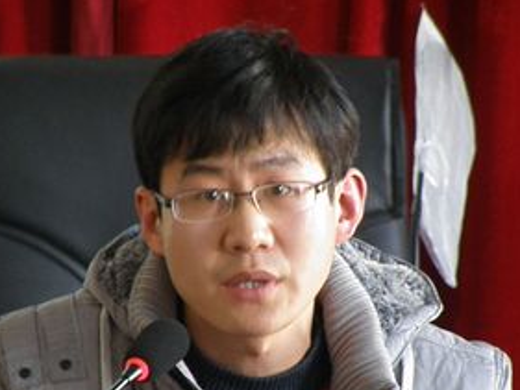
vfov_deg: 1.9
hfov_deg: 2.6
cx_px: 279
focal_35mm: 777
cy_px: 254
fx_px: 11677
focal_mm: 92
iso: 640
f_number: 4.5
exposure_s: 1/15
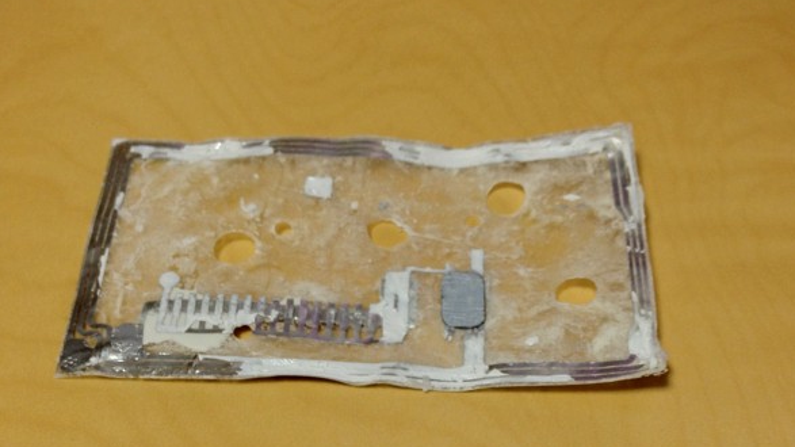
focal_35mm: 52
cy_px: 465
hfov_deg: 39.9
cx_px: 395
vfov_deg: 22.0
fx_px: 1096
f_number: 2.4
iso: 64
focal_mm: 4.28
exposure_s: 1/30
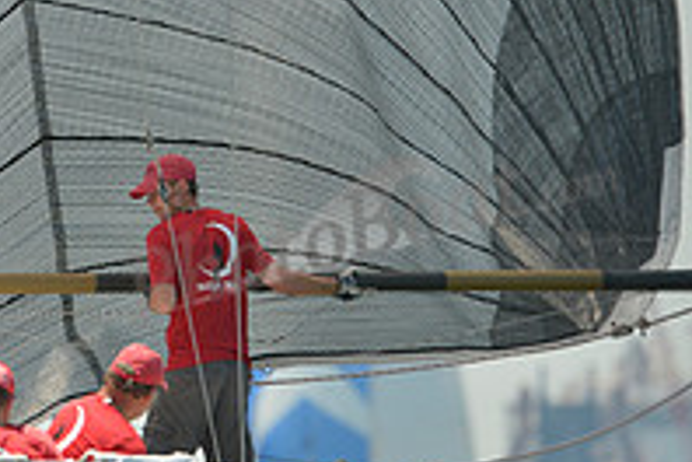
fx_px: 22546
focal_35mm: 1173
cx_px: -52
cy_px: 460
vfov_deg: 1.2
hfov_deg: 1.8
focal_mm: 400
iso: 200
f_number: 5.6
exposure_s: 1/1250
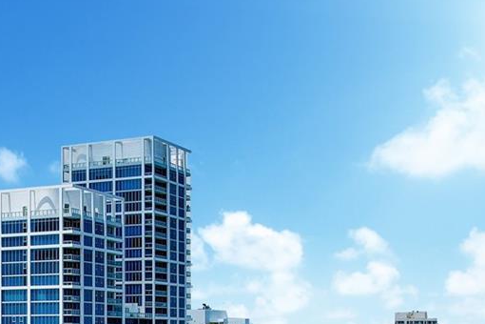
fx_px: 930
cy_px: 472
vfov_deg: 17.8
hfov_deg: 27.9
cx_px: 25
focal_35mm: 69
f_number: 2.8
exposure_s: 1/1000
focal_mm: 8.4
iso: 110
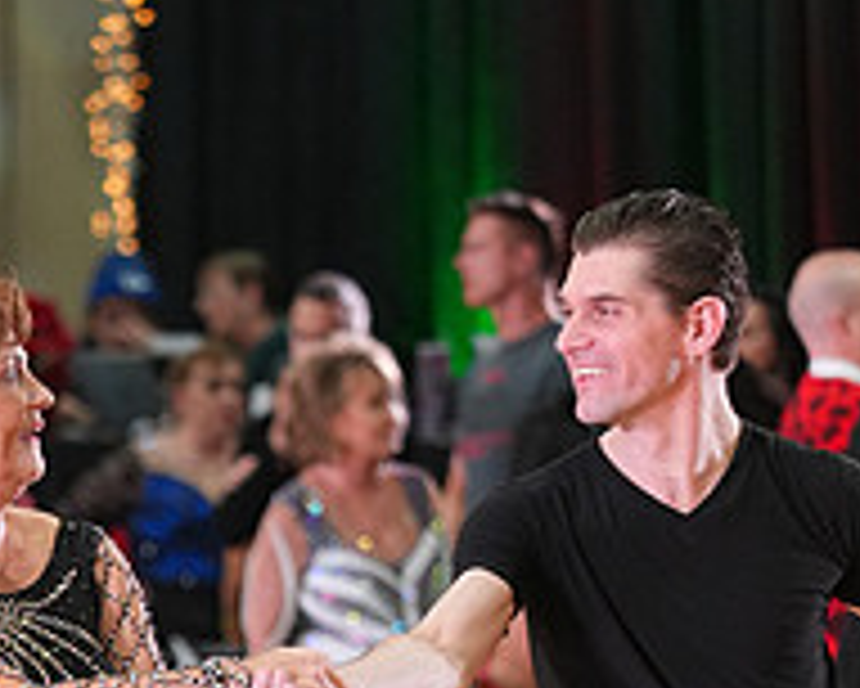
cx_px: 349
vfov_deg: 3.2
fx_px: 12122
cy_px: 1070
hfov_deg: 4.1
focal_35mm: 476
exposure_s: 1/200
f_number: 4
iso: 2500
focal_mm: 167
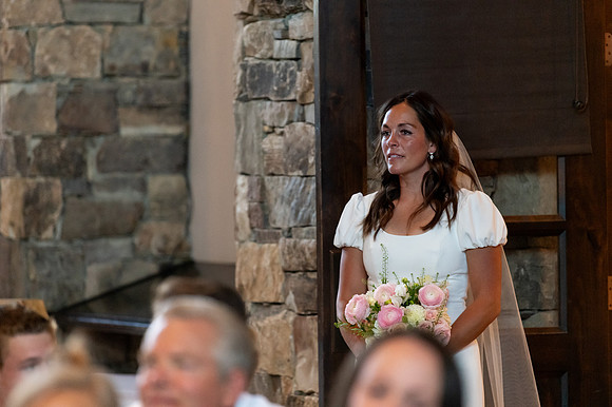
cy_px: 204
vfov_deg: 6.2
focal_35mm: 222
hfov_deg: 9.3
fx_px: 3772
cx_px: 306
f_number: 2.8
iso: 3200
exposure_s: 1/400
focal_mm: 185
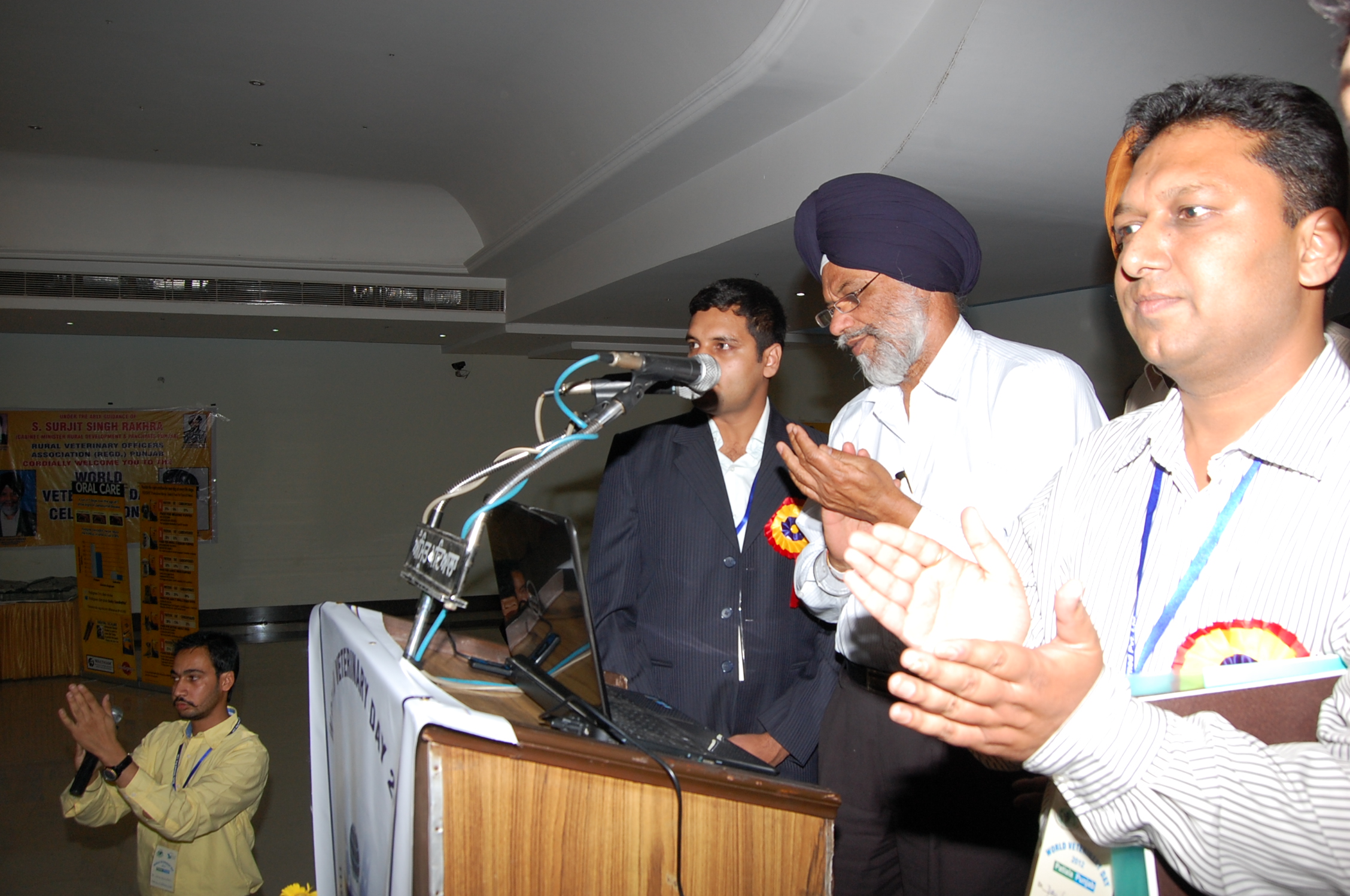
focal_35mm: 27
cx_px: 675
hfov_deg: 67.5
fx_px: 1011
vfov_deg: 47.8
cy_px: 448
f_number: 7.1
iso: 400
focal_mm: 18
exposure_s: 1/125
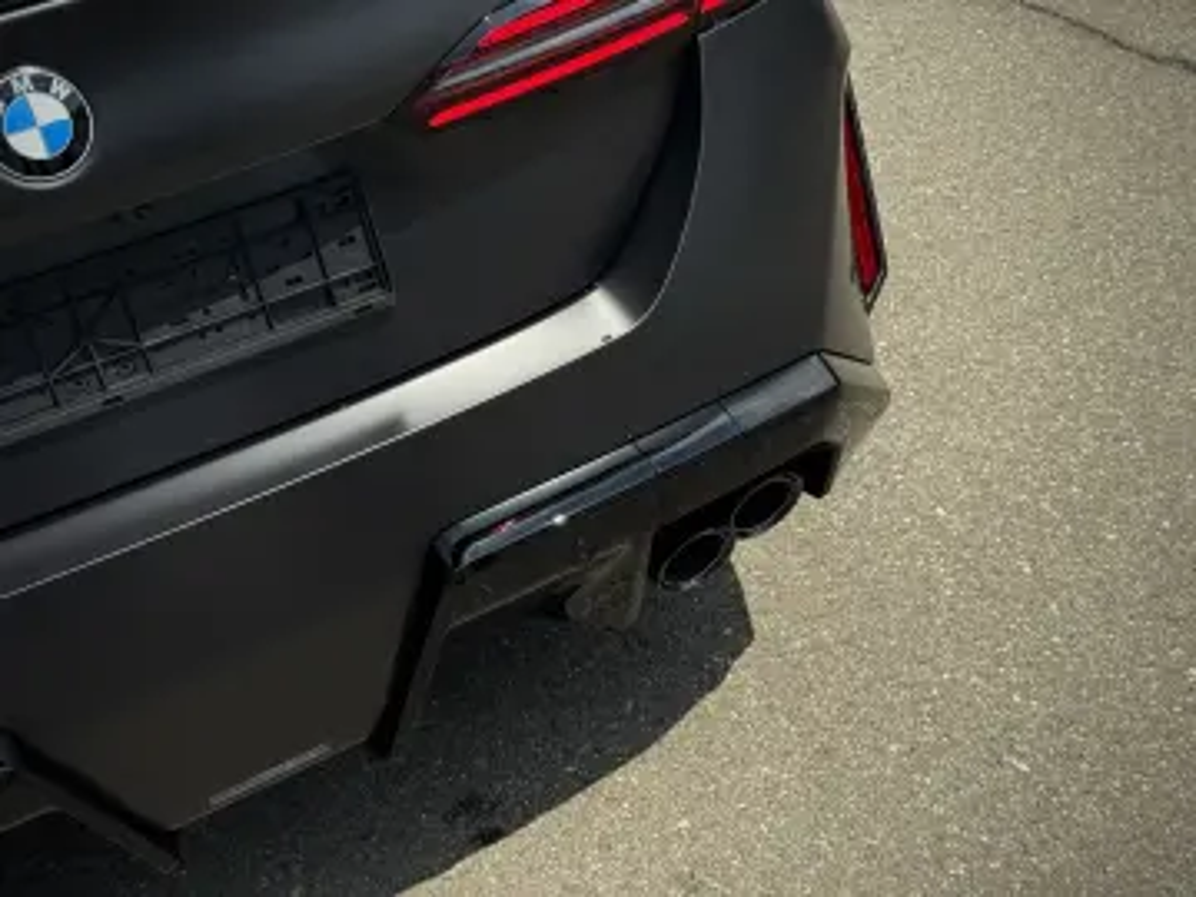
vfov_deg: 30.3
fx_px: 1658
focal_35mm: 48
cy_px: 448
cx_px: 598
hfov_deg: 39.7
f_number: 1.78
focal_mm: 6.76
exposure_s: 1/4608
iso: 64
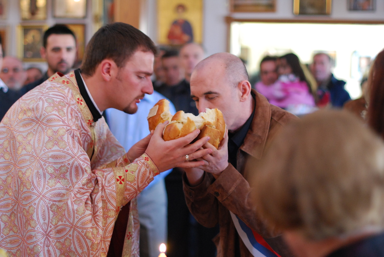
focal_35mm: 75
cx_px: 192
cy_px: 128
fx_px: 801
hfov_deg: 26.9
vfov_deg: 18.3
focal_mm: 50
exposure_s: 1/100
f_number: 1.8
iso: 800
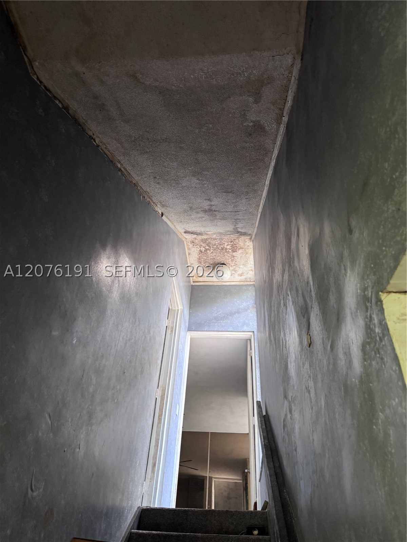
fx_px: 376
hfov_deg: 56.8
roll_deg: -2.8
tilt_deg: +41.3
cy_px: 271
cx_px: 204
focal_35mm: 24
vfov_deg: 71.6
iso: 800
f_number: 1.78
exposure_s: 1/60
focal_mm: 6.76
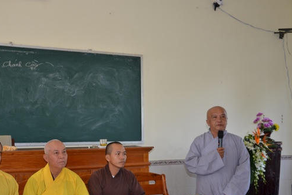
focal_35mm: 51
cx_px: 108
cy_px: 122
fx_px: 414
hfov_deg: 38.6
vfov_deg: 26.4
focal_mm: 26
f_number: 4
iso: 250
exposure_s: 1/60
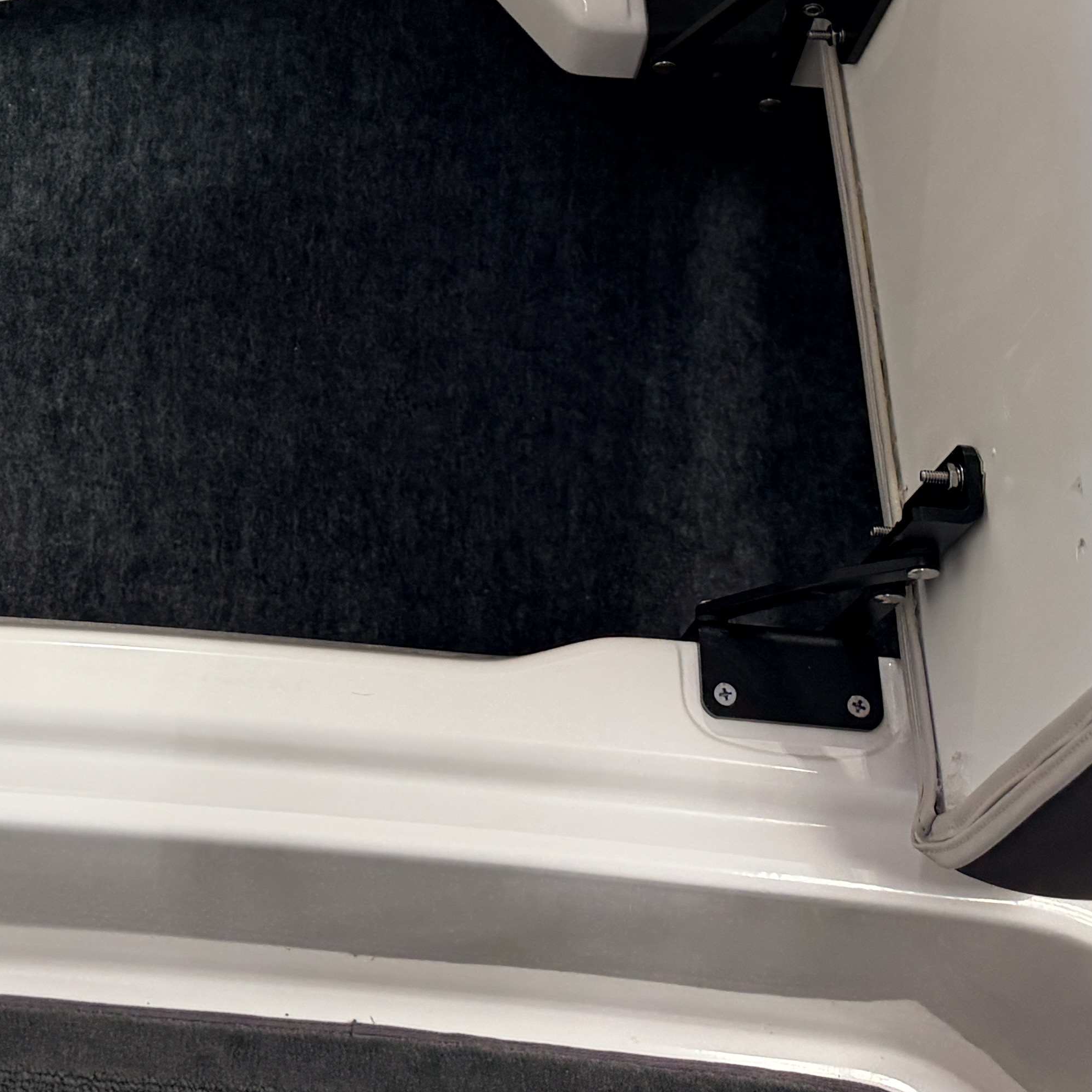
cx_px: 3
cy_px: -75
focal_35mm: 61
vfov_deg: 26.2
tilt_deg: -54.4
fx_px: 2177
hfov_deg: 26.7
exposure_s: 1/120
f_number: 1.78
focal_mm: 6.76
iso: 125
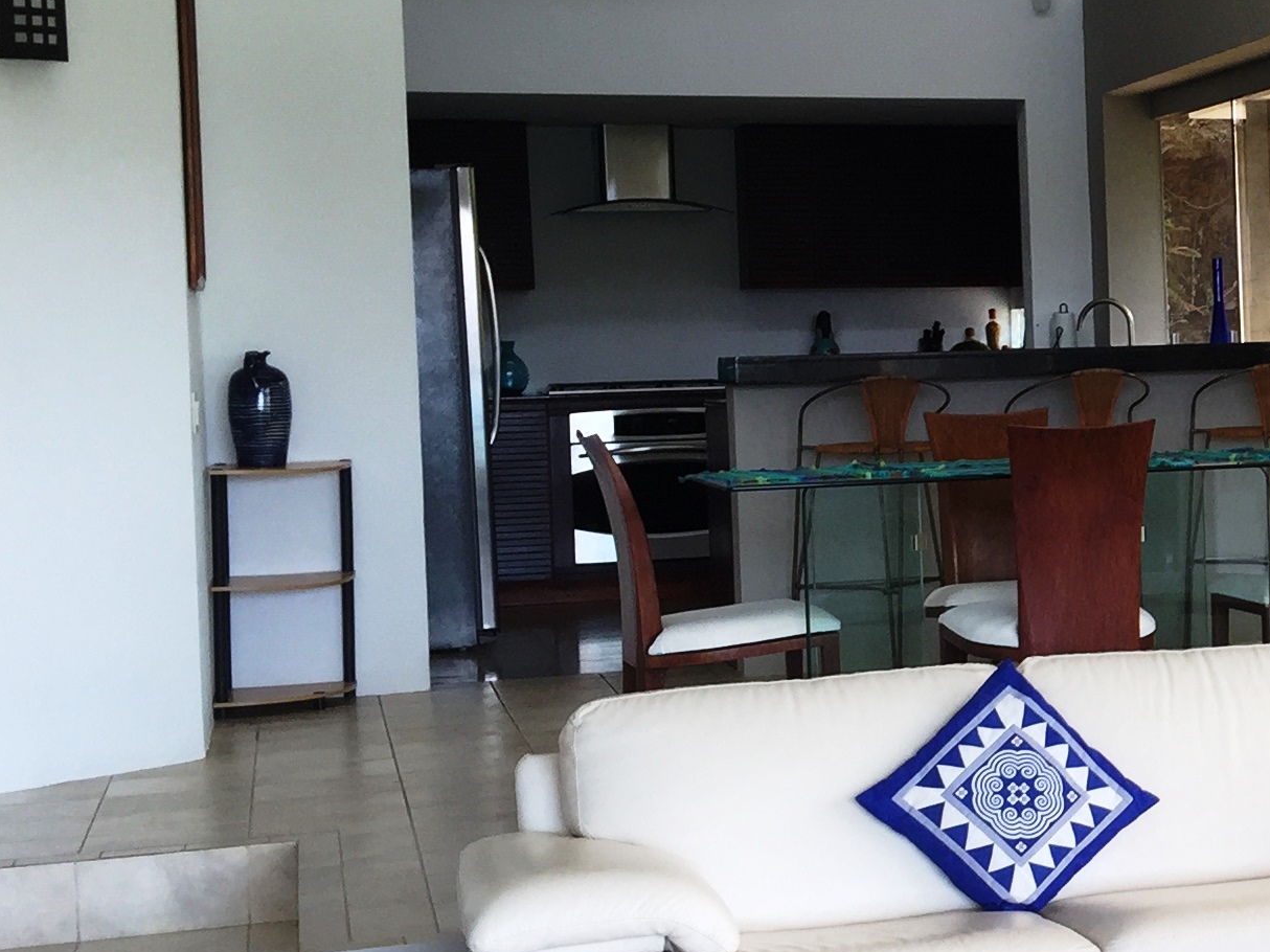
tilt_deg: -0.9
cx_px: 1654
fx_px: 2861
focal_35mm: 78
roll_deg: -0.4
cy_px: 473
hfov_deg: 22.4
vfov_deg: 18.9
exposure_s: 1/60
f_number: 2.2
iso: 40
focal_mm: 4.15
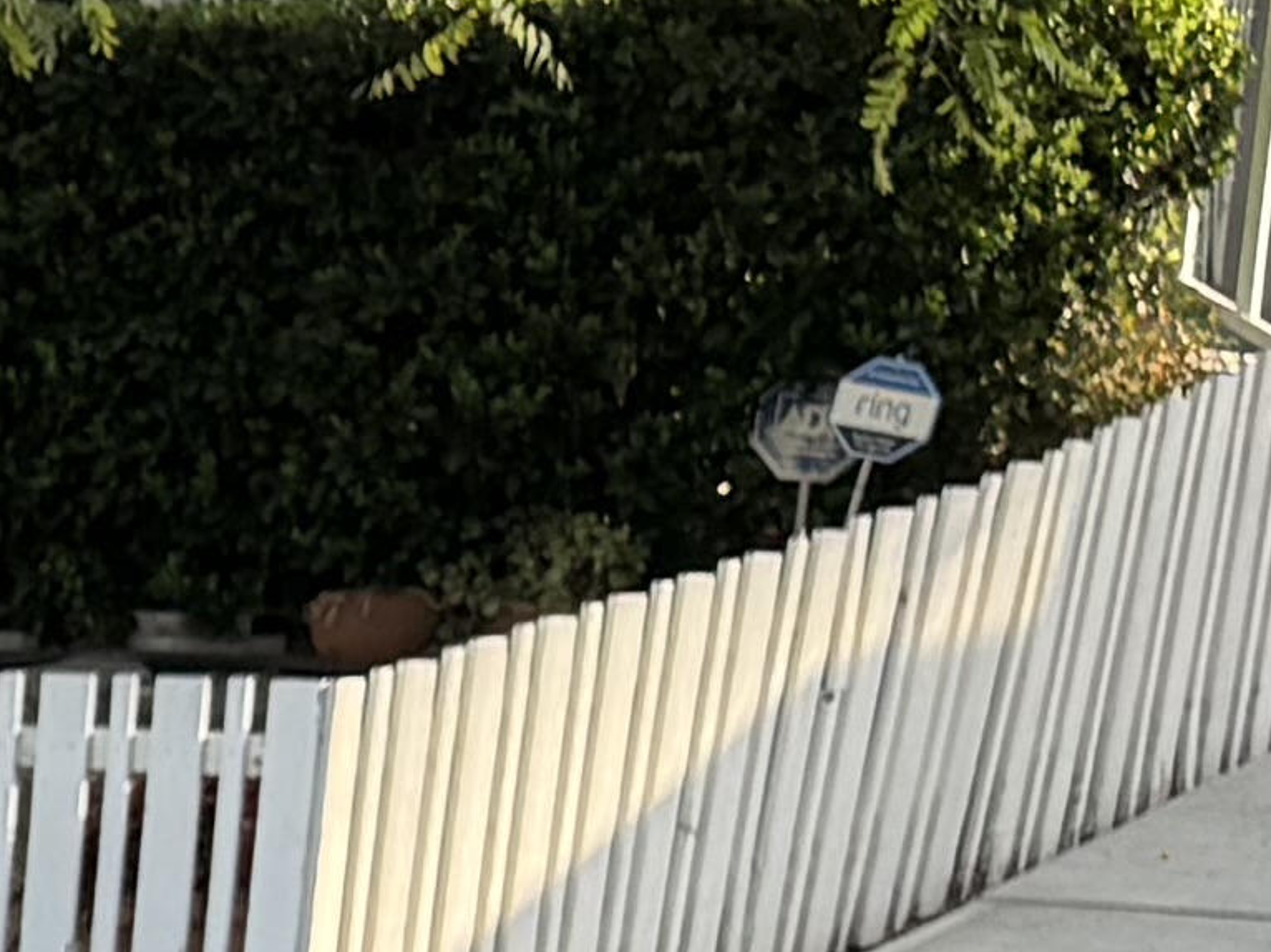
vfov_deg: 7.7
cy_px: 2251
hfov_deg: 9.5
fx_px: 6570
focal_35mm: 179
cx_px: -2057
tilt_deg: -12.9
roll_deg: -0.3
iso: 100
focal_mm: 6.76
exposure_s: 1/742
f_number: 1.78
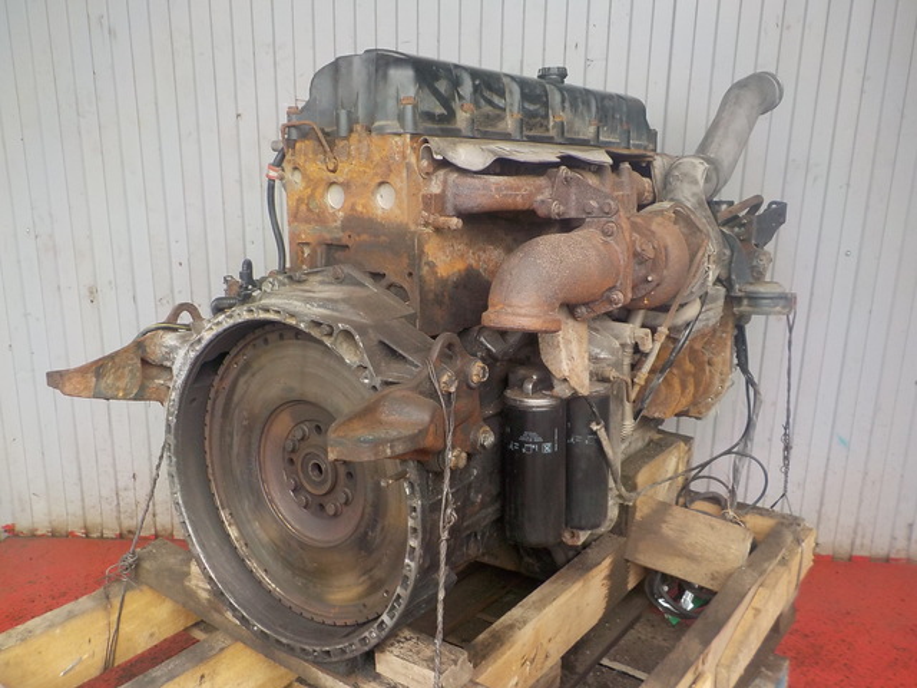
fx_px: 795
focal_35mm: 30
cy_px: 344
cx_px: 458
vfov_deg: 46.8
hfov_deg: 60.0
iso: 180
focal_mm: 4.1
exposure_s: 1/30
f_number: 3.3
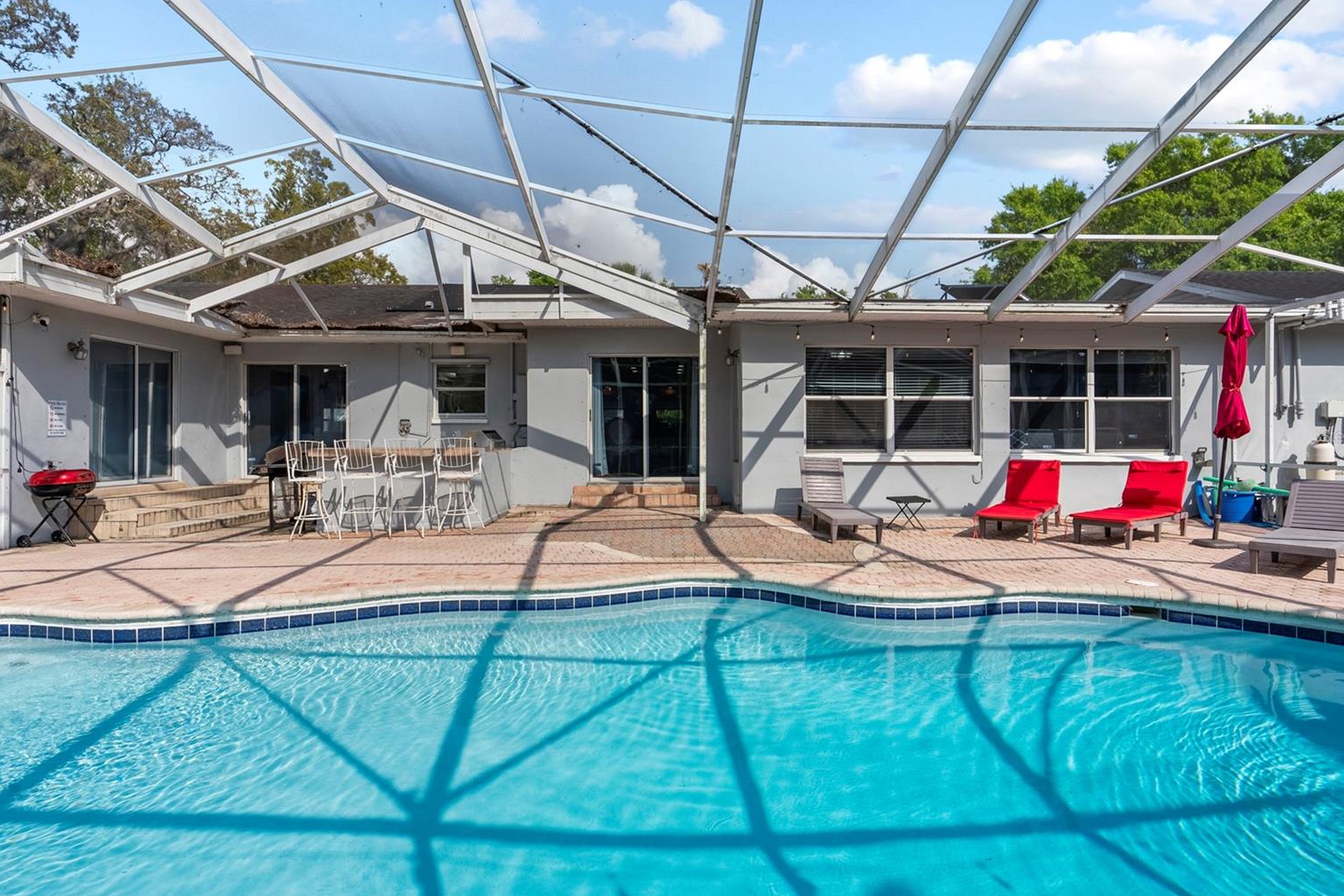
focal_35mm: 19
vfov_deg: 64.6
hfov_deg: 86.9
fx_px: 709
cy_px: 435
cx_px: 691
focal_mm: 18
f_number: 8
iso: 100
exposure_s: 1/20
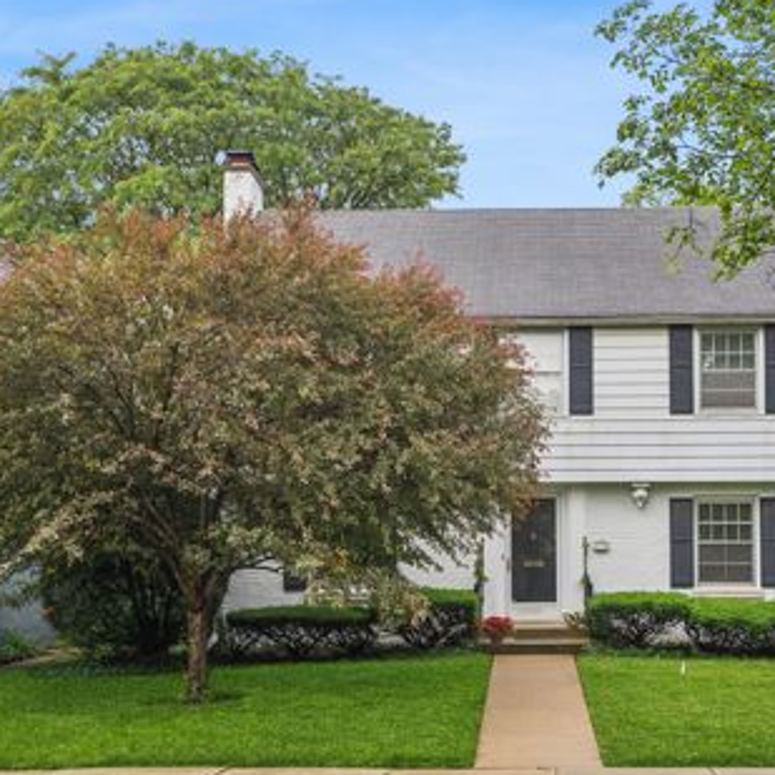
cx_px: 522
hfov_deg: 37.9
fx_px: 1115
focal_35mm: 44
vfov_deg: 38.3
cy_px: 382
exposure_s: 1/640
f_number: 8
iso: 2000
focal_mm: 32
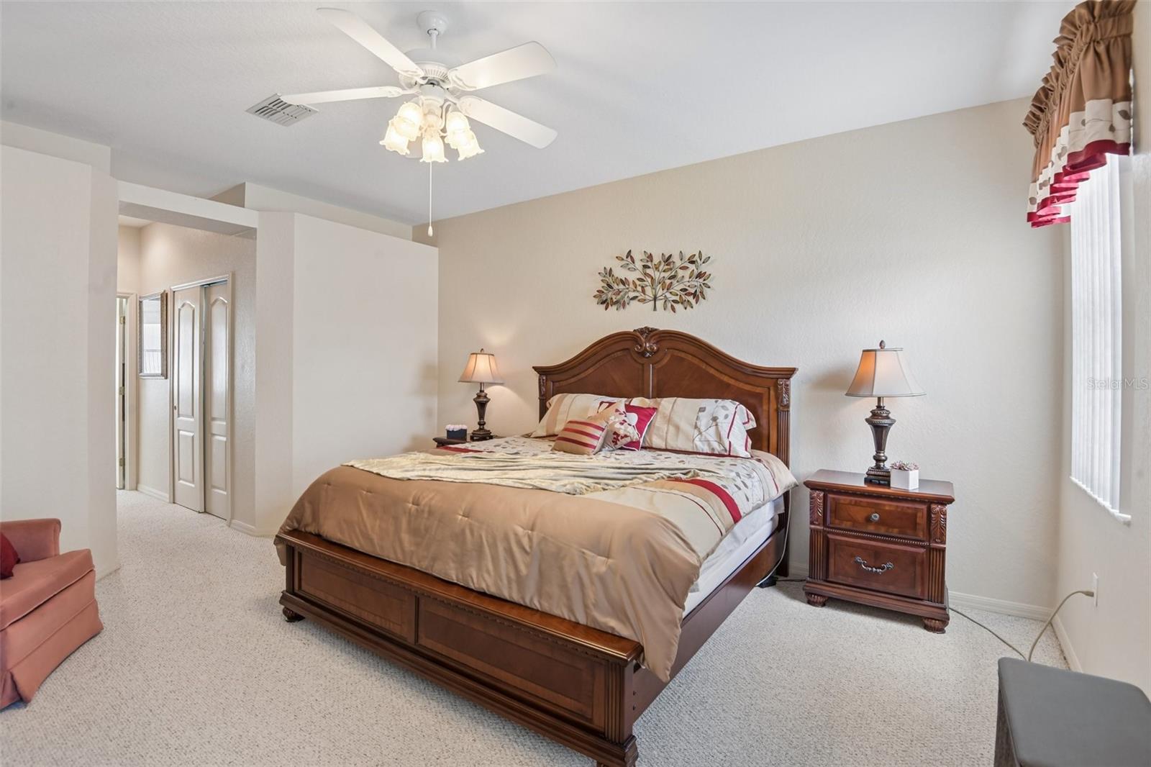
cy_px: 384
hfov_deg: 96.7
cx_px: 576
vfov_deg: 73.7
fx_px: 511
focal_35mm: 16
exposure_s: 1/13
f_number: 8
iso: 400
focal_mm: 16
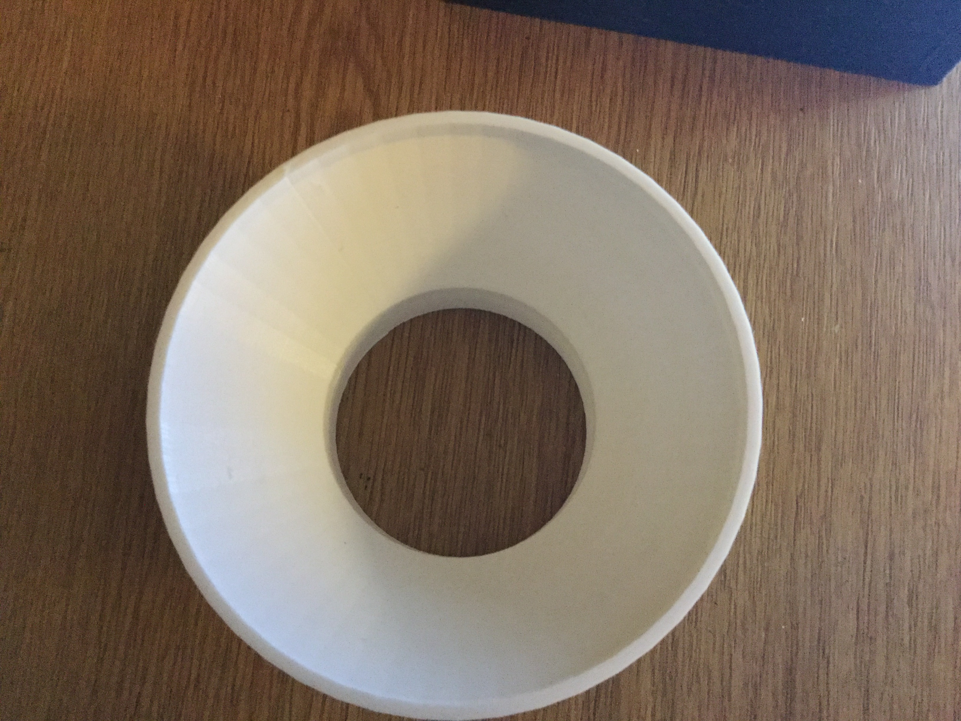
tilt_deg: -78.9
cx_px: 480
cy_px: 360
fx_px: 861
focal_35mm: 31
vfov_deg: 45.4
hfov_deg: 58.4
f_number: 2.4
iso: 320
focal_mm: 3.3
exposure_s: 1/17
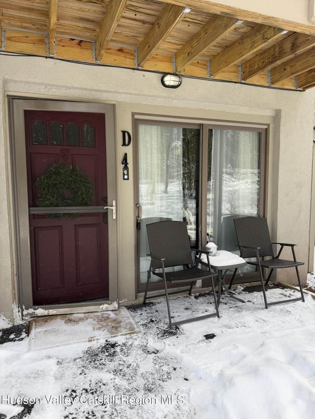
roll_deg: -0.2
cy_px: 210
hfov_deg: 56.8
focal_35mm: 24
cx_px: 158
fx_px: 291
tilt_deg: -5.3
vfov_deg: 71.6
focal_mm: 6.76
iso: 80
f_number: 1.78
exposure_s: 1/683
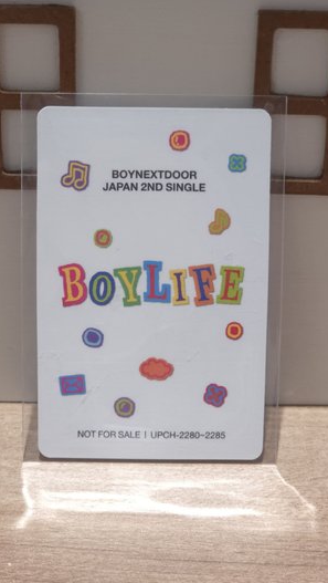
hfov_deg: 15.9
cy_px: 294
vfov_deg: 27.9
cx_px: 148
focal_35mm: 76
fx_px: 1173
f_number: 2.4
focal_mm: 7
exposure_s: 1/30
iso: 160
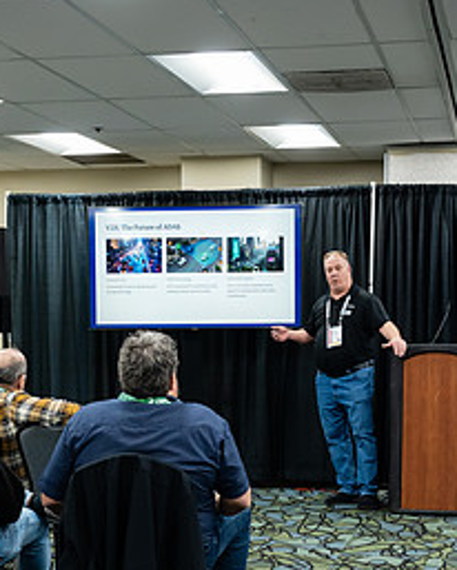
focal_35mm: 72
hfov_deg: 21.3
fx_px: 1216
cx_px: 242
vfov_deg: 26.1
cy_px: 421
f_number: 4
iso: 2000
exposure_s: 1/200
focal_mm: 33.5
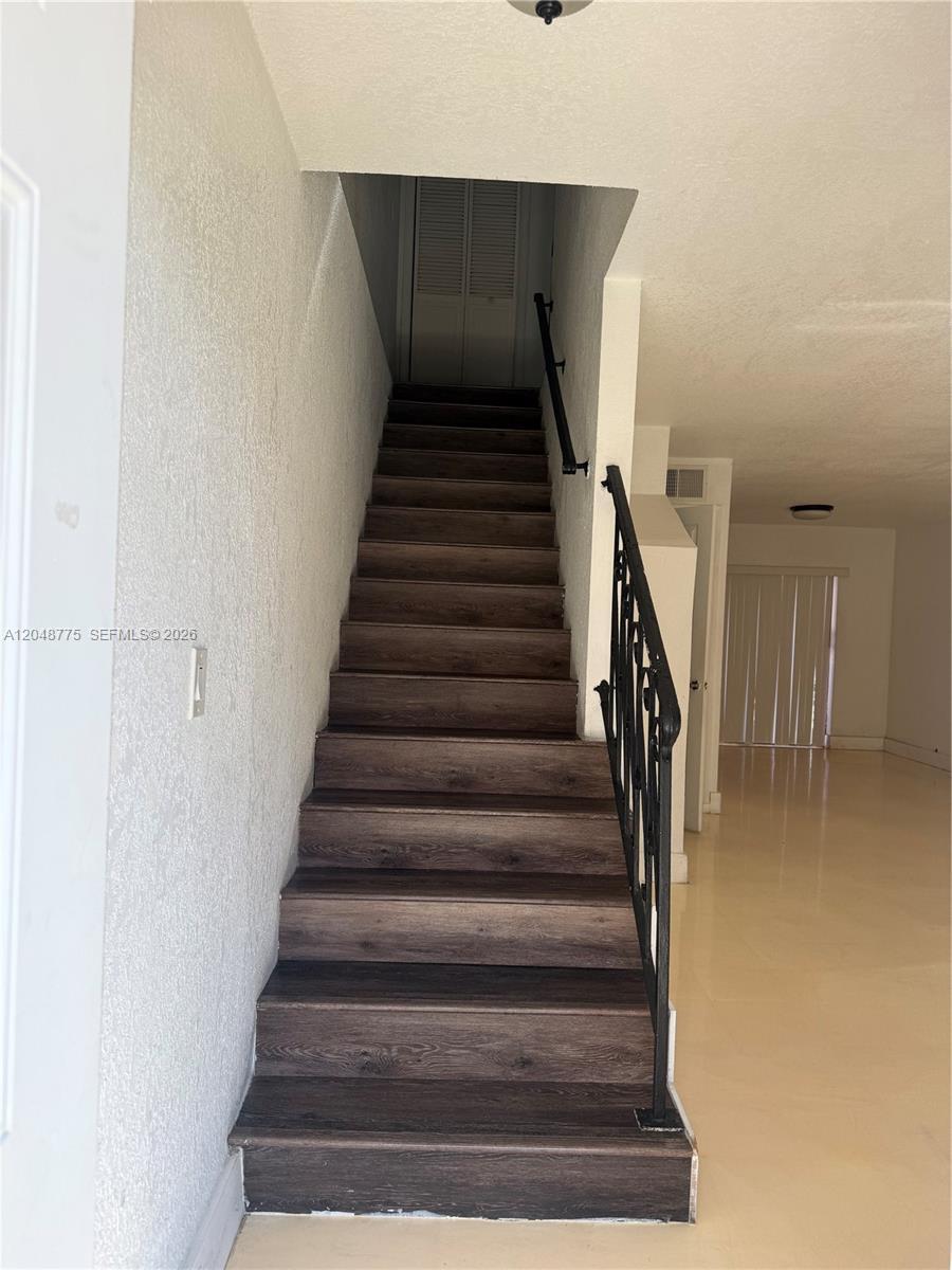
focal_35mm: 24
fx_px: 880
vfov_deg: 71.6
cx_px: 476
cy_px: 635
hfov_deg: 56.8
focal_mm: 6.76
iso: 80
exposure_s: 1/627
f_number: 1.78
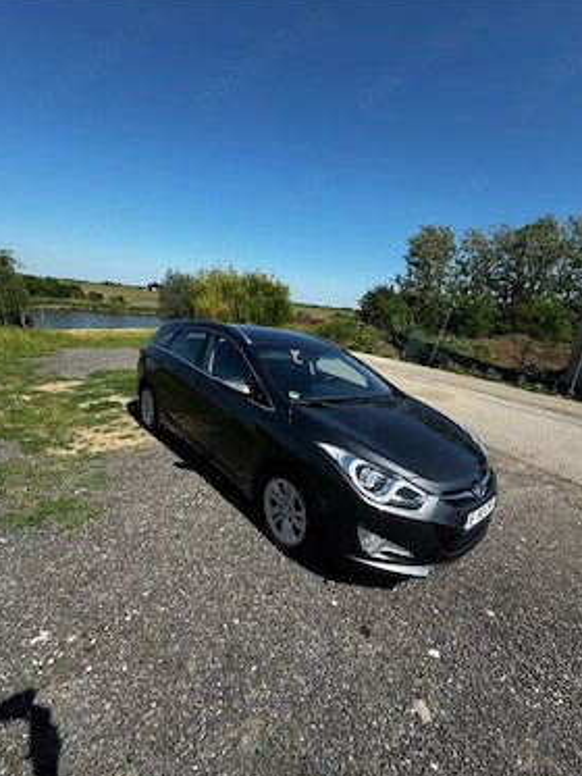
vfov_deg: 98.1
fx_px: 336
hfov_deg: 81.7
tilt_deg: -16.5
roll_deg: -6.8
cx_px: 301
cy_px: 408
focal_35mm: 15
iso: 40
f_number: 2.2
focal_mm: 2.22
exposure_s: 1/1323
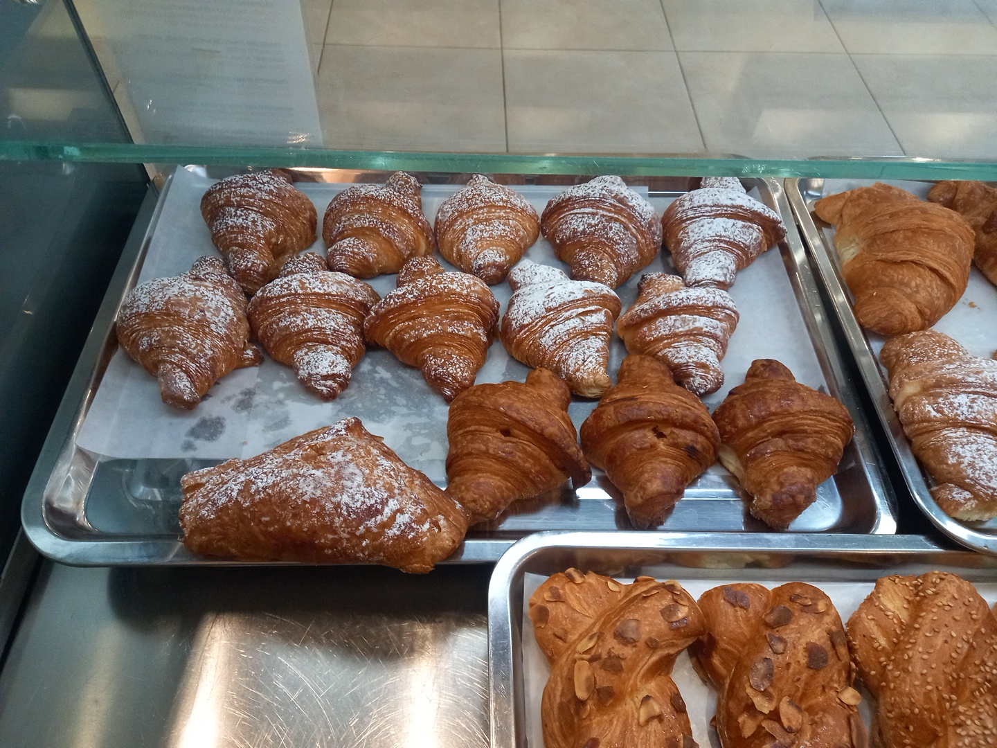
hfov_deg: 69.4
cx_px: 498
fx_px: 720
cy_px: 374
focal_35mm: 25
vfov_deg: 54.9
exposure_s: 1/50
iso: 338
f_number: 2
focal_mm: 4.6
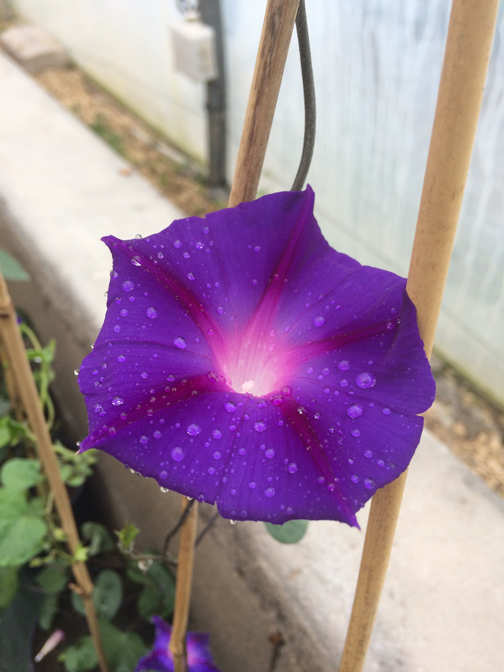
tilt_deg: -39.2
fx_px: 563
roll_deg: -4.8
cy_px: 336
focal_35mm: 29
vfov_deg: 61.7
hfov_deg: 48.2
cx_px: 252
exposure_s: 1/313
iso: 32
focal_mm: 4.15
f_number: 2.2
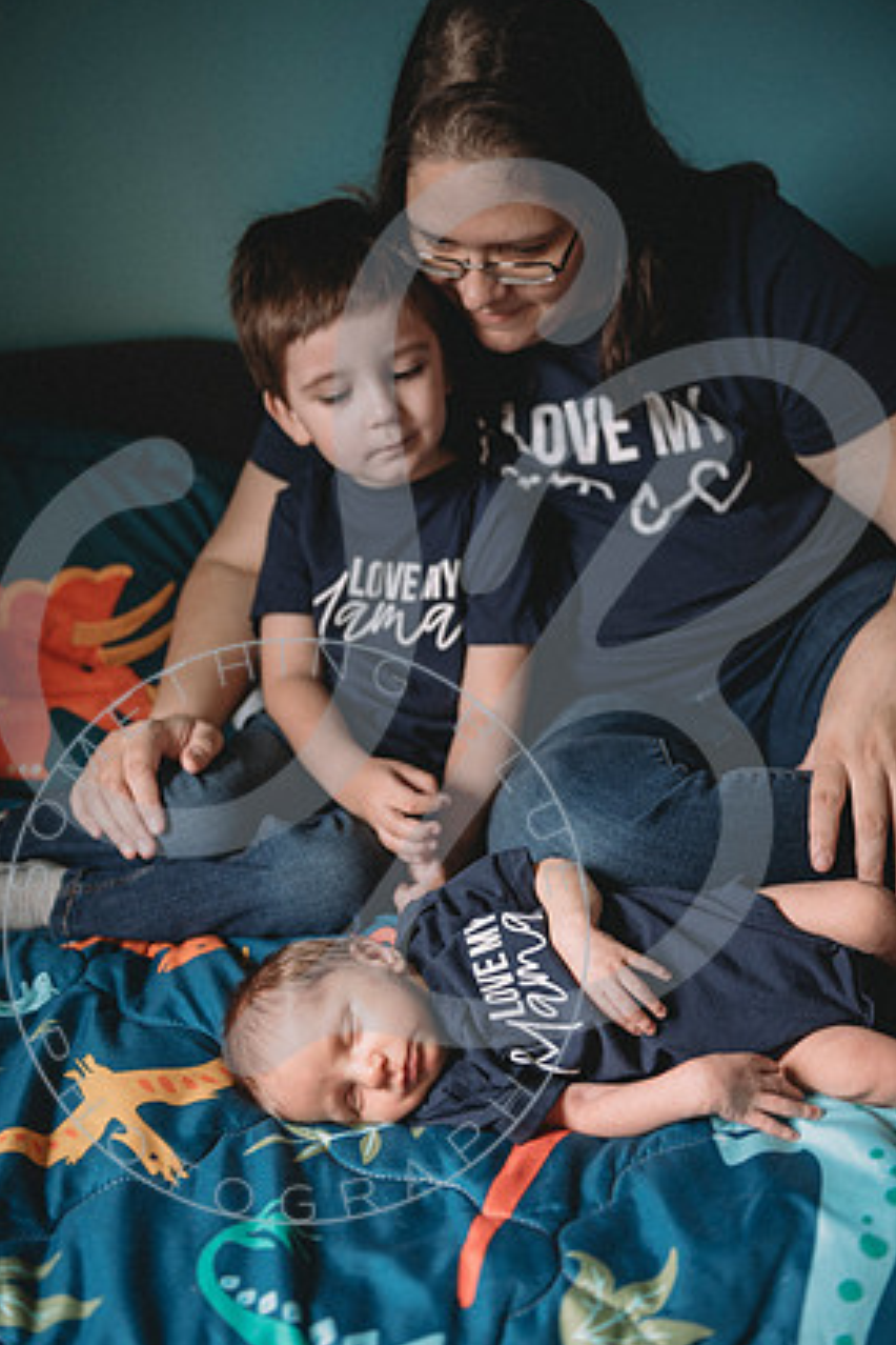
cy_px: 691
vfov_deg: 51.9
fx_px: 1381
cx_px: 439
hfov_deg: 35.9
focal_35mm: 37
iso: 250
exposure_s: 1/125
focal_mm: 35
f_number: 2.8
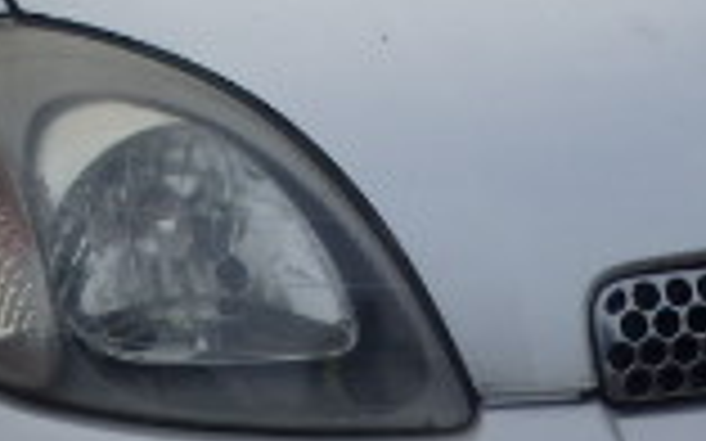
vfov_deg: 10.7
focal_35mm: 121
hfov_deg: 17.2
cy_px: 27
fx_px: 2327
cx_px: 396
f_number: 11
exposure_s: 1/100
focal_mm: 5
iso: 125
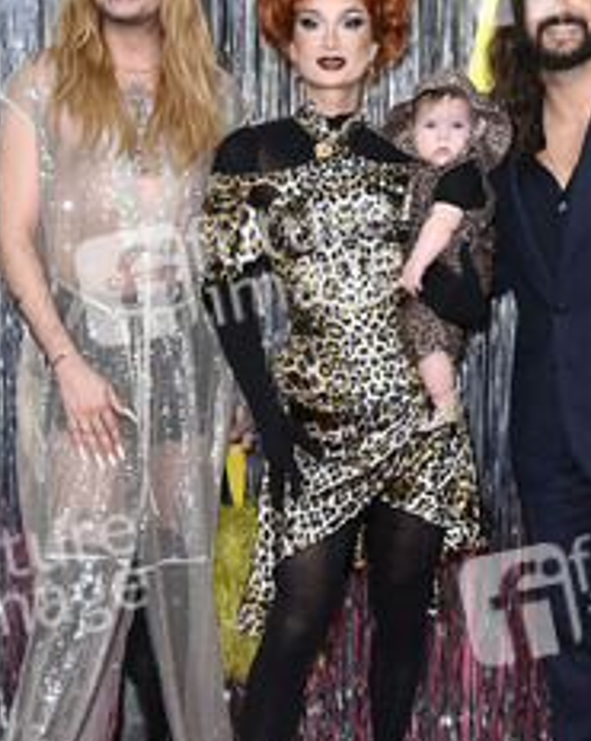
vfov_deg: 23.6
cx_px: 332
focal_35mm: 81
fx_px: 1775
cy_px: 431
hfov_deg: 18.9
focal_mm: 50
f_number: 5.6
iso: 400
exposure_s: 1/250
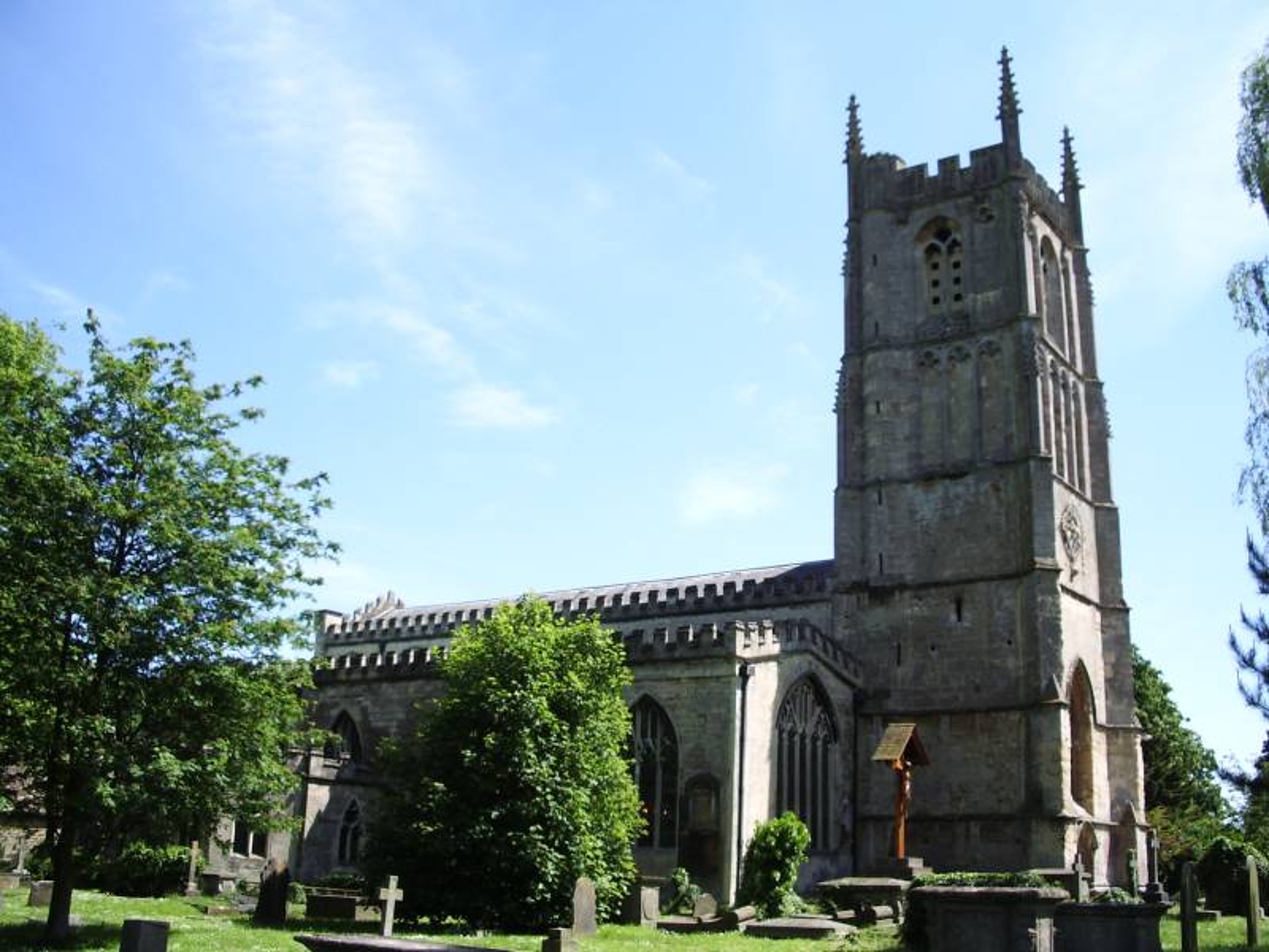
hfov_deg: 52.6
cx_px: 634
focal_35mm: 35
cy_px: 476
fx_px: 1283
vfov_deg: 40.7
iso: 50
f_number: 4.3
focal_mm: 5.8
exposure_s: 1/250
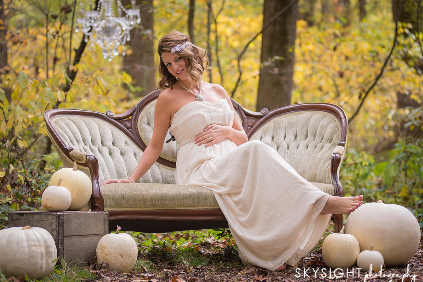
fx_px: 1046
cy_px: 146
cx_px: 209
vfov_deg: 15.4
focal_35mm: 89
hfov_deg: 22.9
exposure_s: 1/640
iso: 500
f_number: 2.8
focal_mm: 86
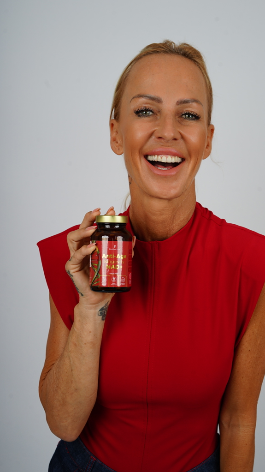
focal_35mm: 53
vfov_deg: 39.2
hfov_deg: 22.6
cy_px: 234
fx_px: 662
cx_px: 150
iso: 100
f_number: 8
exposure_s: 1/160
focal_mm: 50
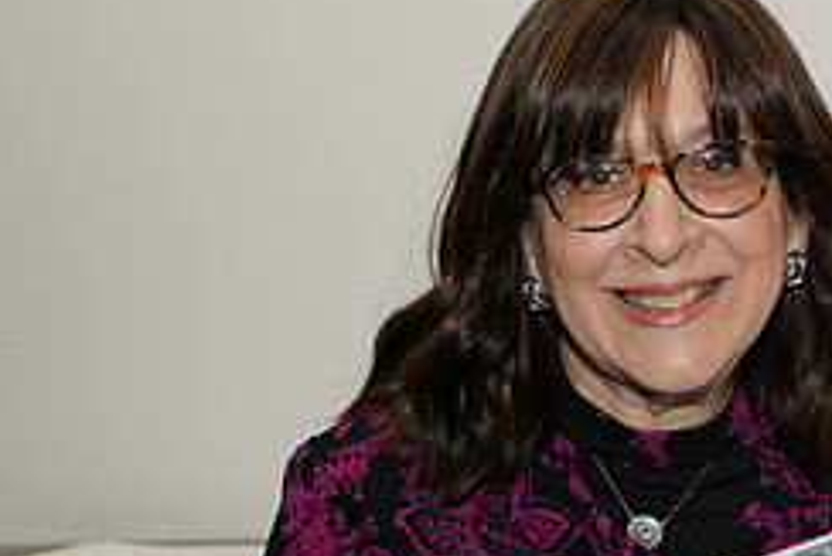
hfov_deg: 16.6
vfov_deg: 11.5
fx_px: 2752
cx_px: 958
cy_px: 227
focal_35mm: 119
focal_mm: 50
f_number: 4.5
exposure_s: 1/80
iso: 160
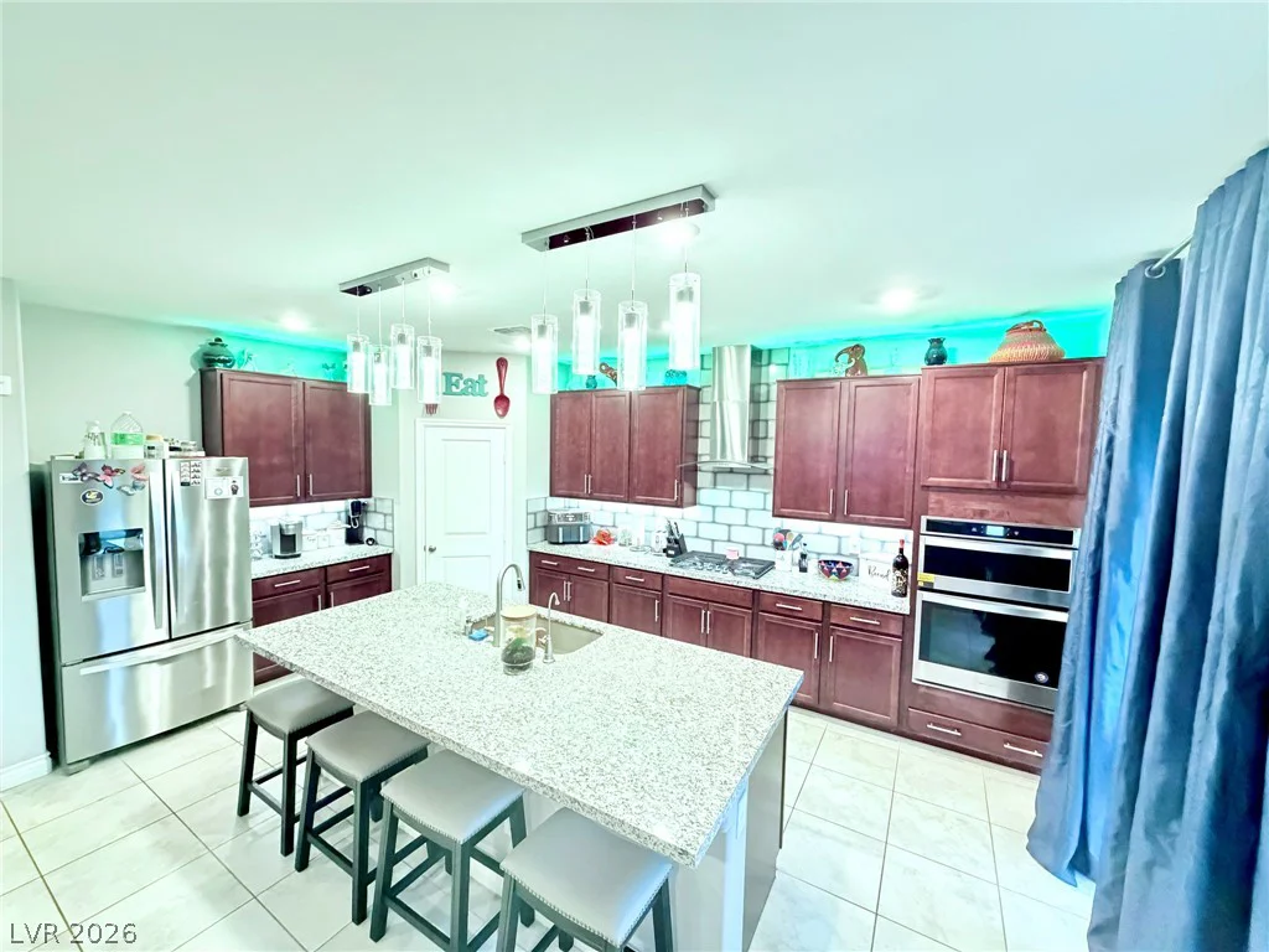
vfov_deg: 85.7
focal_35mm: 14
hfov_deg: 102.1
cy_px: 476
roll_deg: -1.4
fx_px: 513
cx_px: 634
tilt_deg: -3.6
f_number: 2.2
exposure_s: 1/60
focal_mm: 2.22
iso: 1000
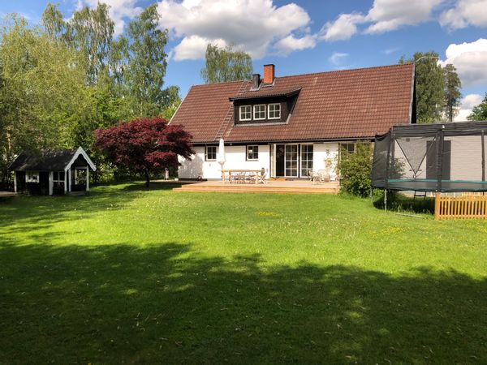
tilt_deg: -1.8
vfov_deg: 49.7
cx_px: 244
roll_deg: +2.2
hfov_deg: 63.4
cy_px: 182
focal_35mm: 28
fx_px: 394
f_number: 1.8
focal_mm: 3.99
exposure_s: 1/1779
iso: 25
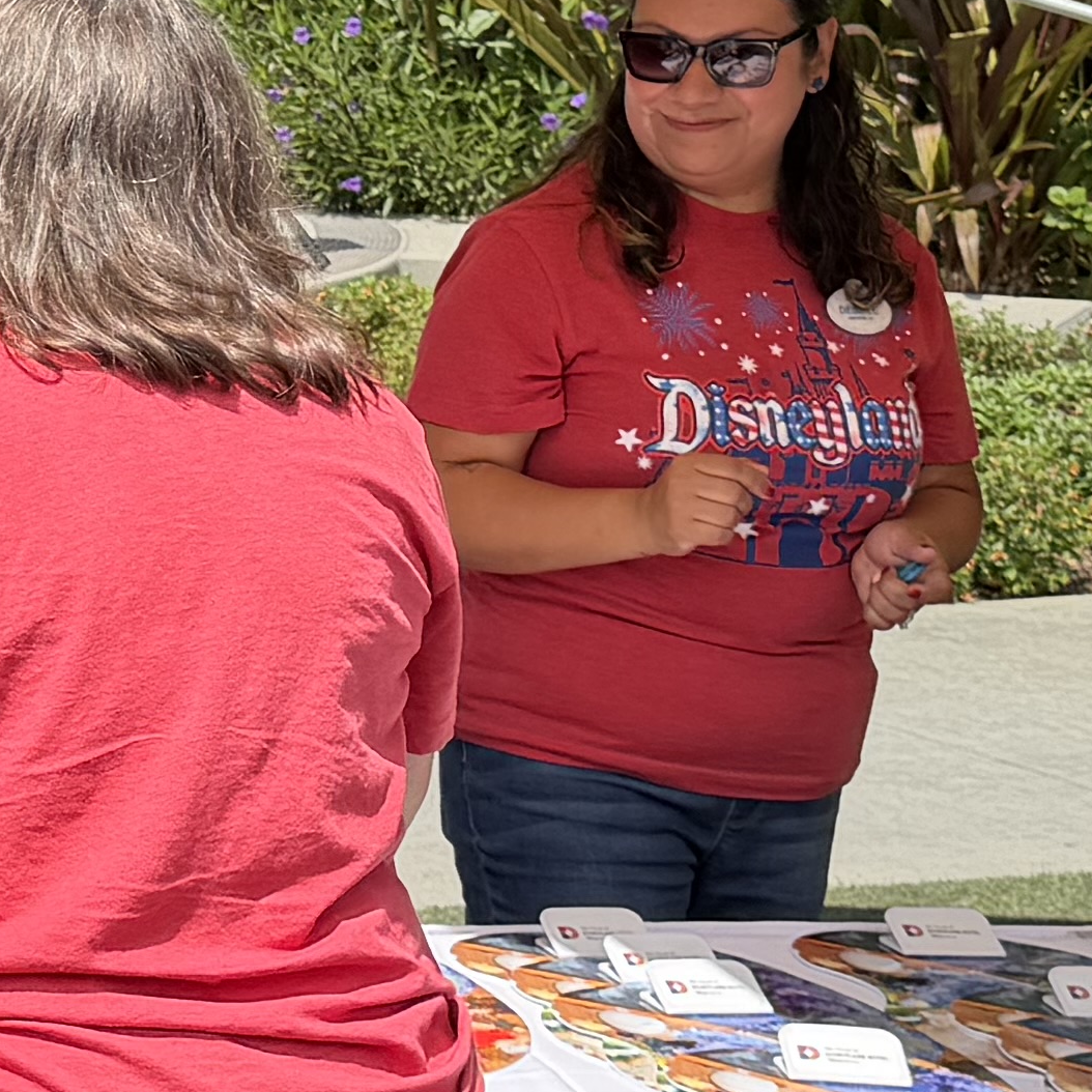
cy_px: 409
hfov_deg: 14.1
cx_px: -567
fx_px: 4104
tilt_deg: -8.0
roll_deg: -0.5
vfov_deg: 15.1
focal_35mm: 115
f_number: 1.78
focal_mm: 6.76
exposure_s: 1/4975
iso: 80
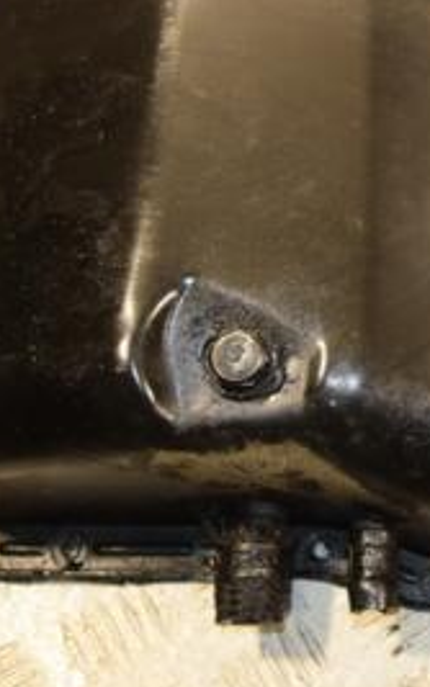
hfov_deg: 17.5
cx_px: 458
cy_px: 242
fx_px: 1352
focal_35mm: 72
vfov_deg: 28.4
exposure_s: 1/160
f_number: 5
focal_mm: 21
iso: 800
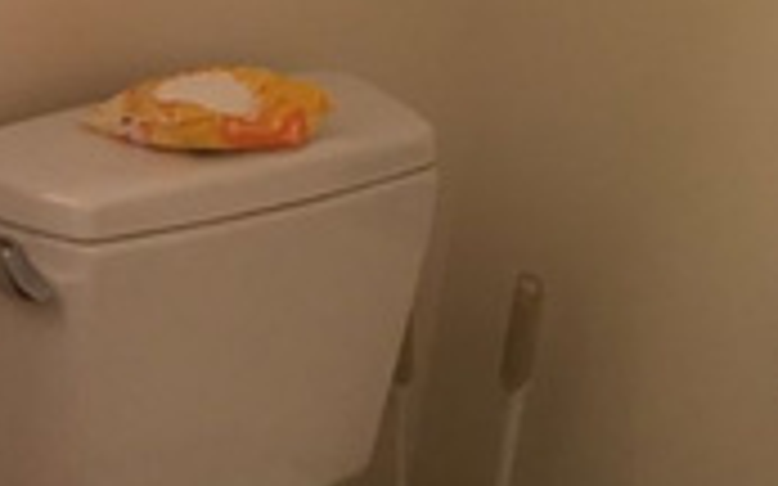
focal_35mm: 114
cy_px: 90
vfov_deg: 11.4
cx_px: -450
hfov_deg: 16.4
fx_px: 2416
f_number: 2.2
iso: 64
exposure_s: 1/30
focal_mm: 4.15
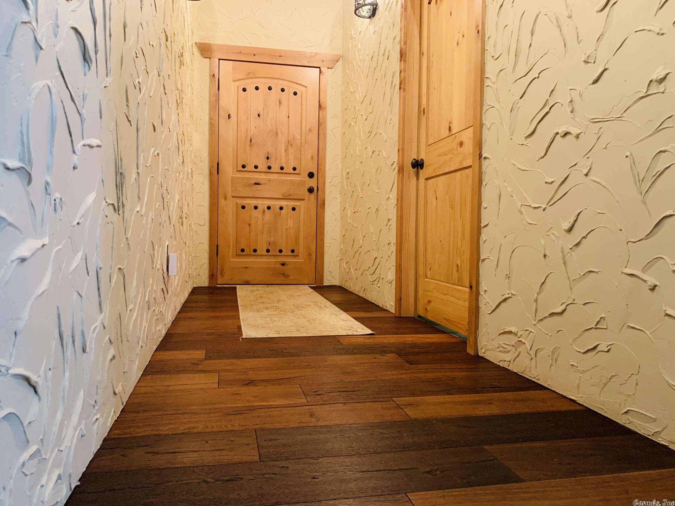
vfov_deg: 53.1
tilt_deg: -3.4
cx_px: 338
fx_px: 507
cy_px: 253
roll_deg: -1.5
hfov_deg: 67.3
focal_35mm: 26
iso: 400
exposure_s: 1/40
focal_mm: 4.25
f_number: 1.8
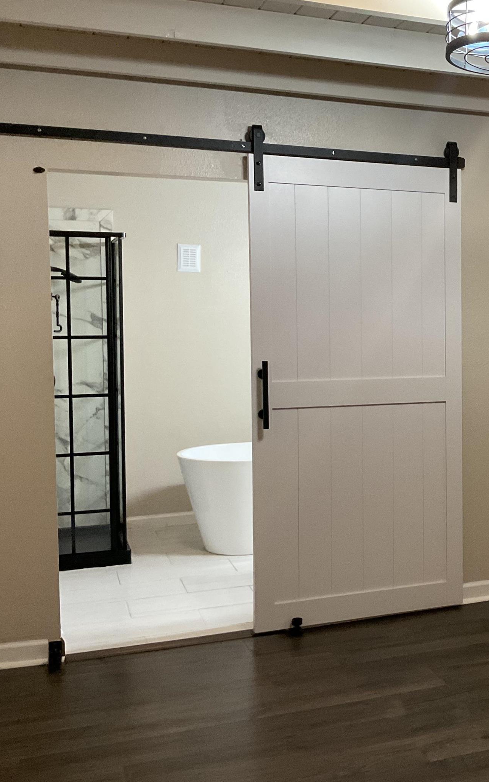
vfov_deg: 43.5
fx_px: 981
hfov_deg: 26.6
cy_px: 360
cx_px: 480
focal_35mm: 46
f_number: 1.8
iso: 160
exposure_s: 1/60
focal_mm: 3
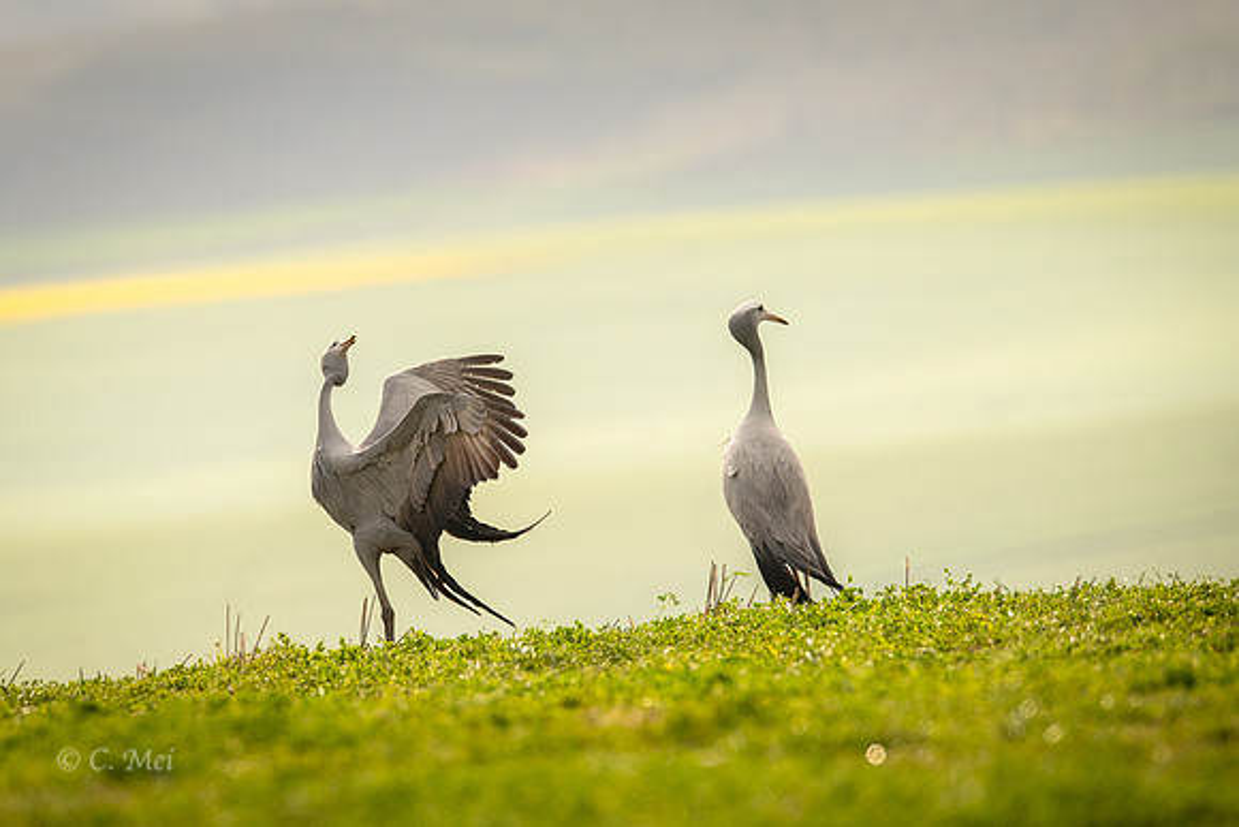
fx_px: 28127
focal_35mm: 817
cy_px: 354
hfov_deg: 2.5
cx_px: 452
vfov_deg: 1.7
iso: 640
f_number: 6.3
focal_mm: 600
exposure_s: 1/1600
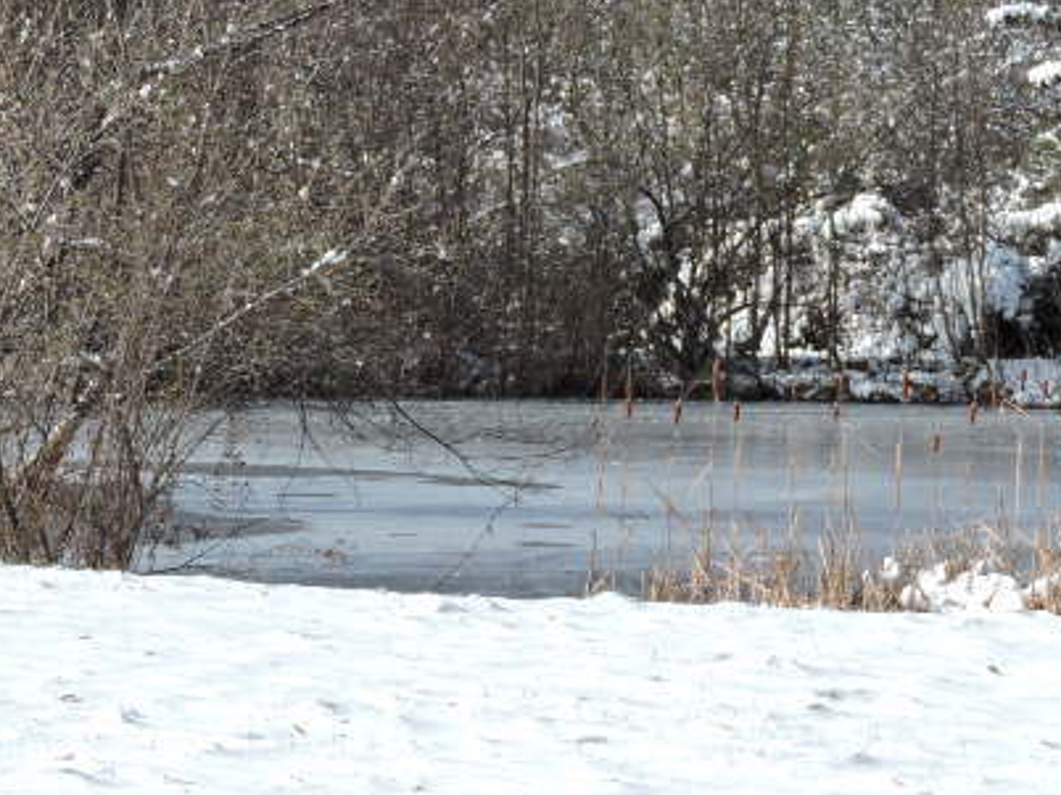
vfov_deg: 6.9
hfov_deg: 9.2
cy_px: 401
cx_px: 649
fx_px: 6586
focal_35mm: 215
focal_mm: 24.1
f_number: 4.3
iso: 100
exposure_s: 1/800
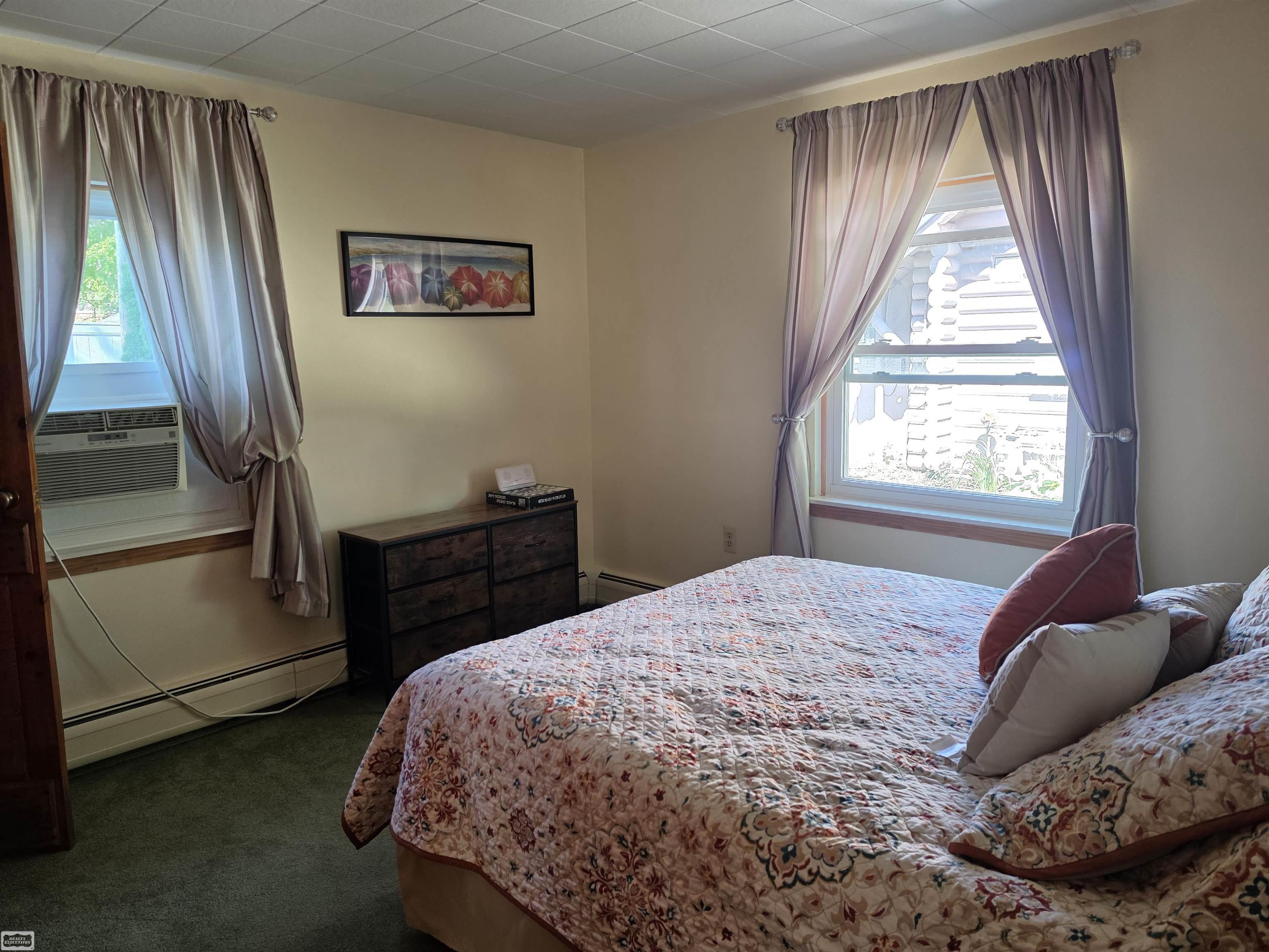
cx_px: 634
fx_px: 843
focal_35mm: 23
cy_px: 476
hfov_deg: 73.9
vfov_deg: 58.9
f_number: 1.4
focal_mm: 6.5
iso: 100
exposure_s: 1/120
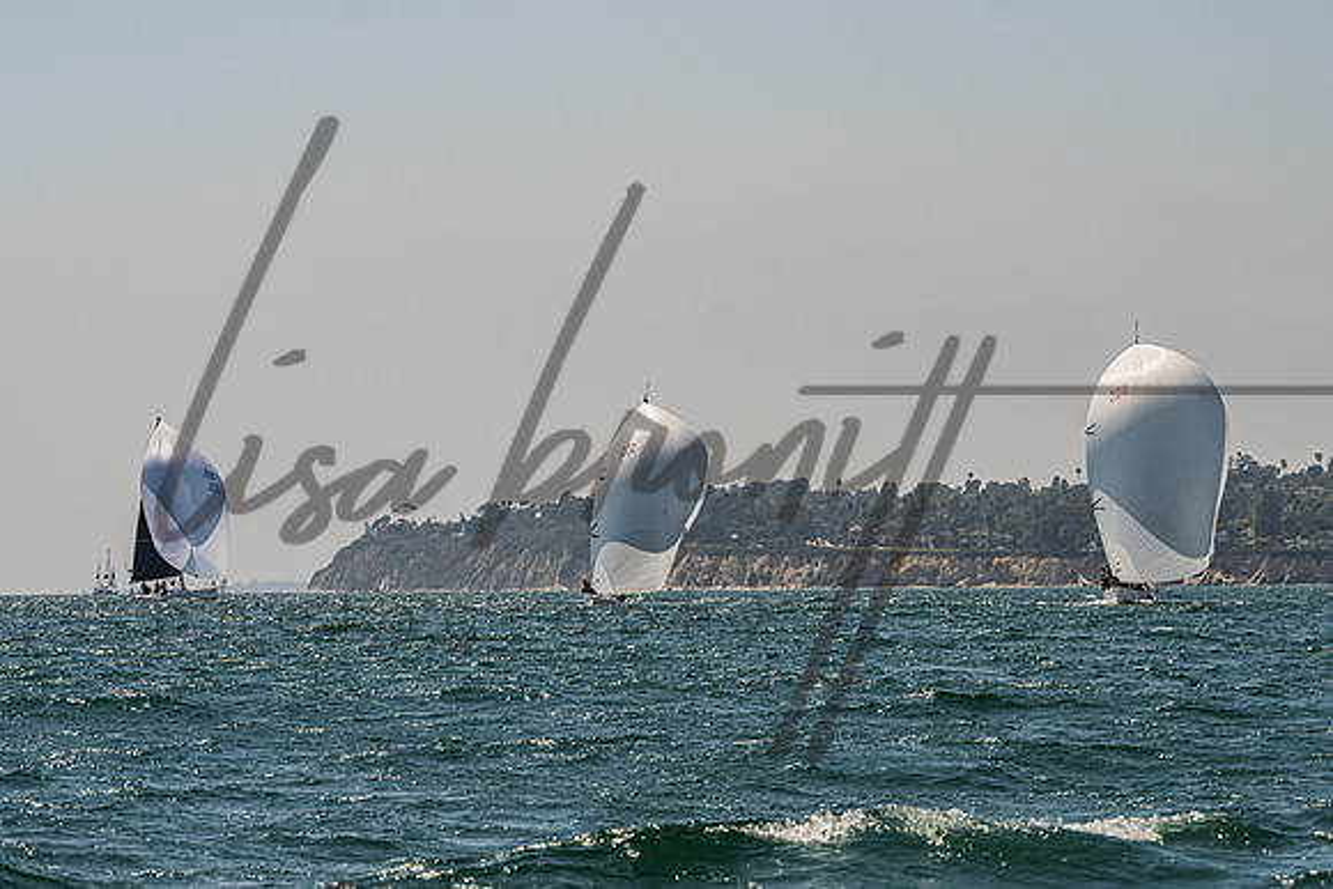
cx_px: 636
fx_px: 5812
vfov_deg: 8.7
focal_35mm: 157
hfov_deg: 13.1
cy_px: 346
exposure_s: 1/4000
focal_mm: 115
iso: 500
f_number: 8
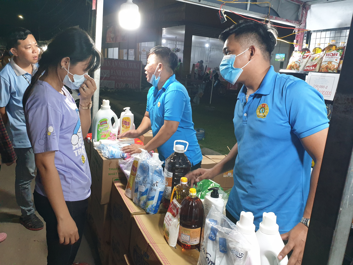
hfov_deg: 67.3
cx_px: 176
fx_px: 265
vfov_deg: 53.1
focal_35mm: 26
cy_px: 132
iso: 320
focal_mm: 4.3
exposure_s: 1/50
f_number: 2.4
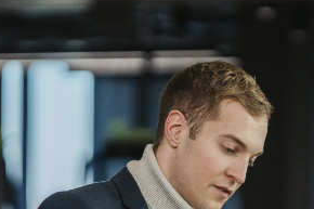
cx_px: 385
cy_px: 265
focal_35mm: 264
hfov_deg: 7.7
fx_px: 2301
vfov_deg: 5.2
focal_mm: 85
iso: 640
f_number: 1.8
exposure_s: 1/2500
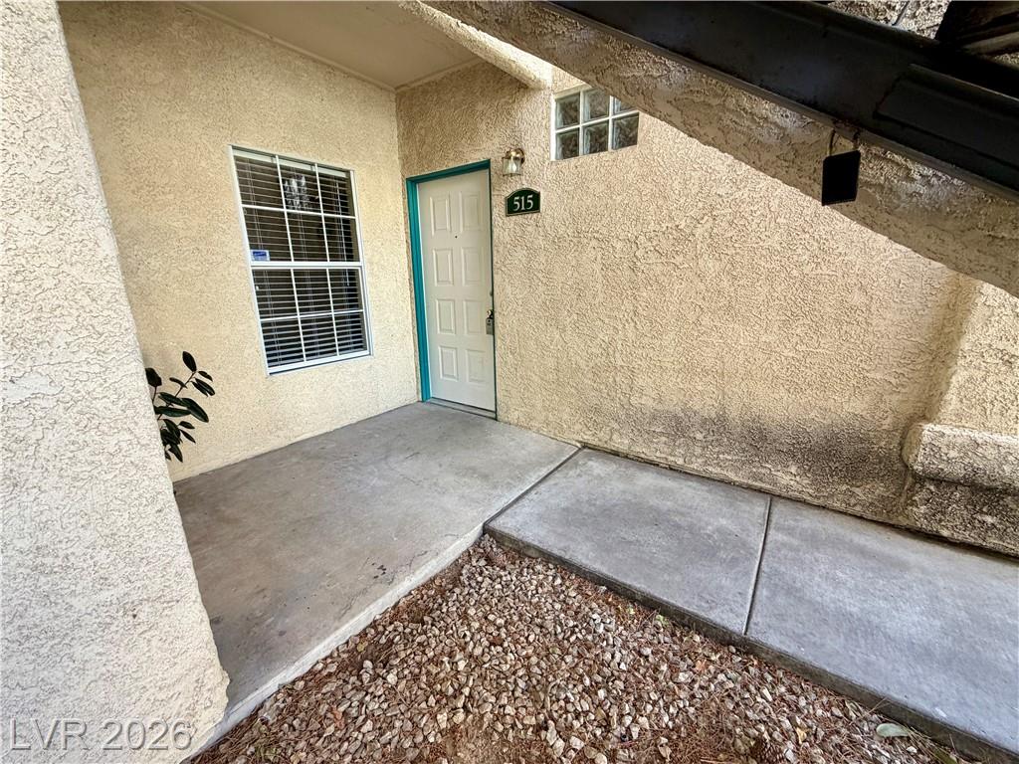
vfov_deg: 85.7
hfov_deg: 102.1
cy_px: 382
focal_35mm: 14
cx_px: 510
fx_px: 412
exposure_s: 1/121
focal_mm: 2.22
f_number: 2.2
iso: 160
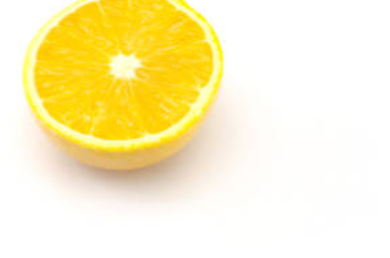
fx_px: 1286
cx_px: 129
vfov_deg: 11.4
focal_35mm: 119
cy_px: 69
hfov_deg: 17.2
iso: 100
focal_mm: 50
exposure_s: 3
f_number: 16
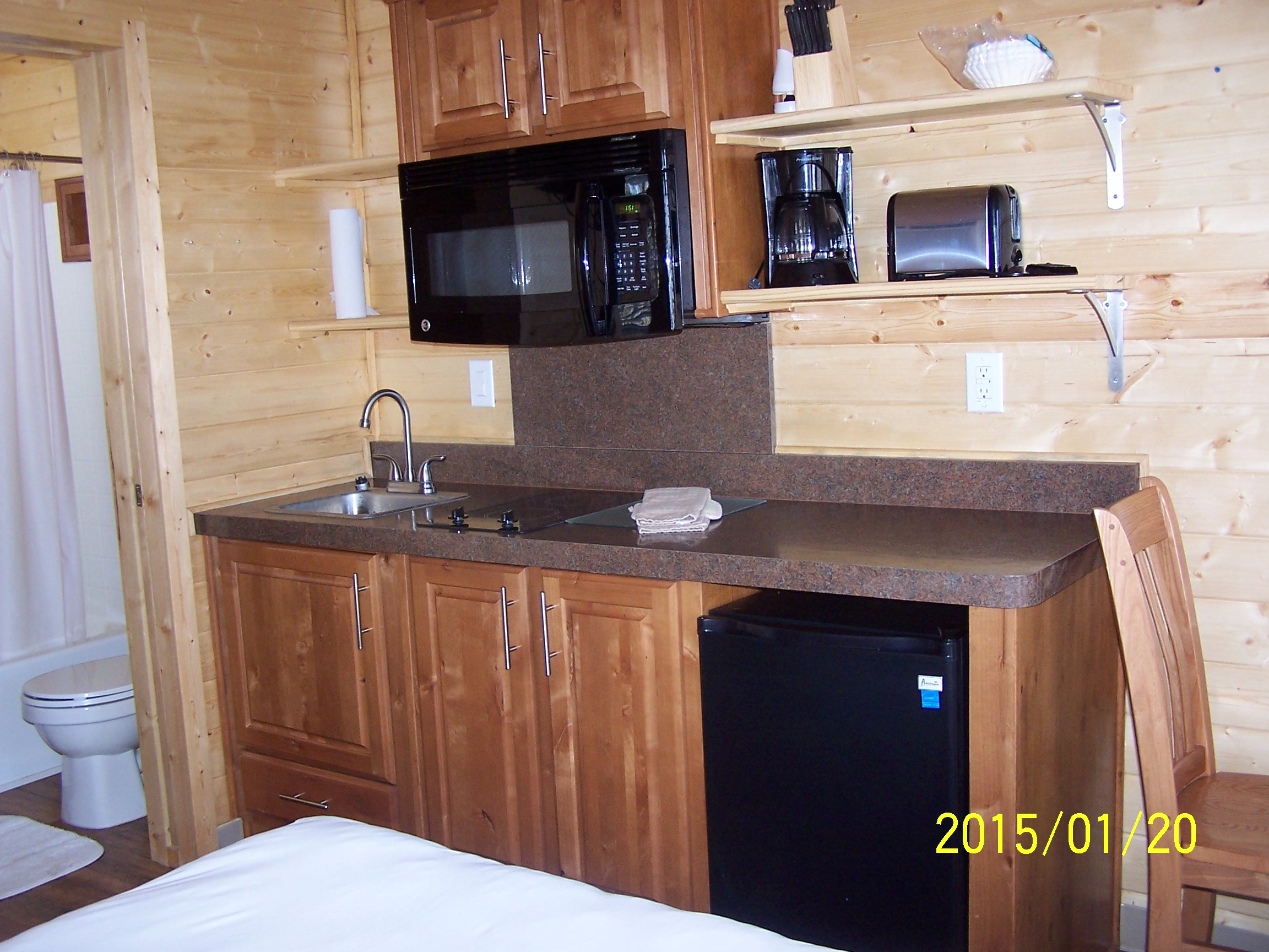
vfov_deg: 37.7
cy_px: 476
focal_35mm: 38
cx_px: 634
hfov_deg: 49.0
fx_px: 1393
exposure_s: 1/60
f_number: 2.8
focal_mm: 6.3
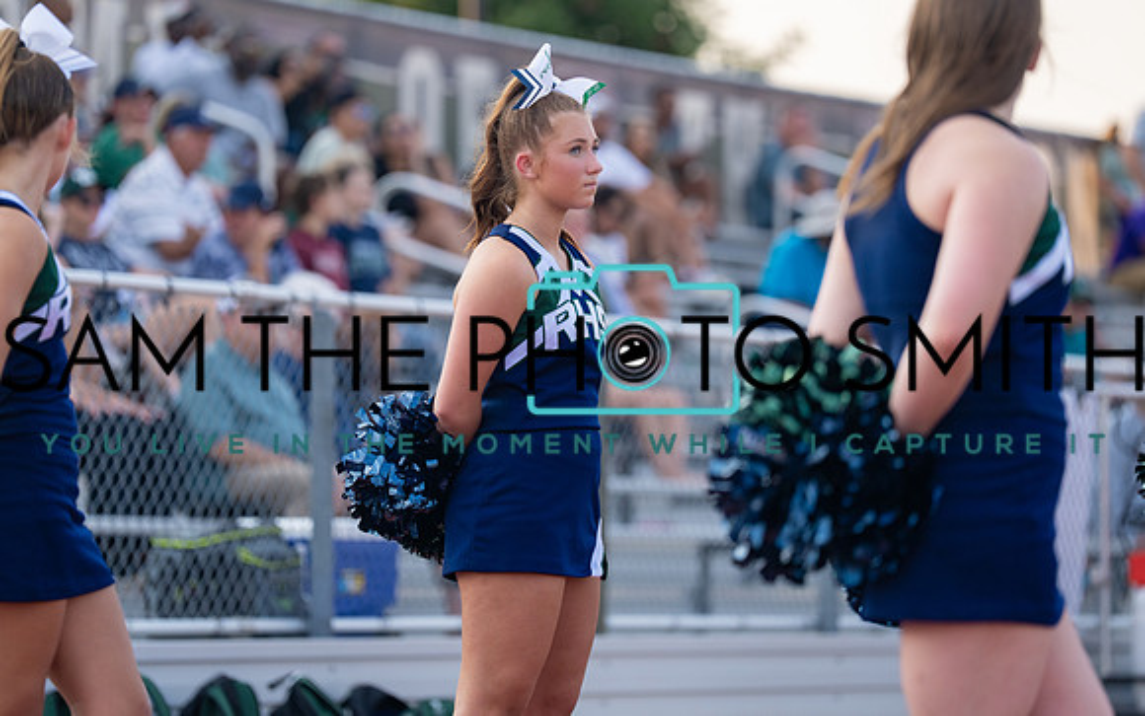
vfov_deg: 6.2
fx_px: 6652
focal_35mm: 213
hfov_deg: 9.8
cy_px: 331
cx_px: 536
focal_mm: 171
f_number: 2.8
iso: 250
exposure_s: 1/1250
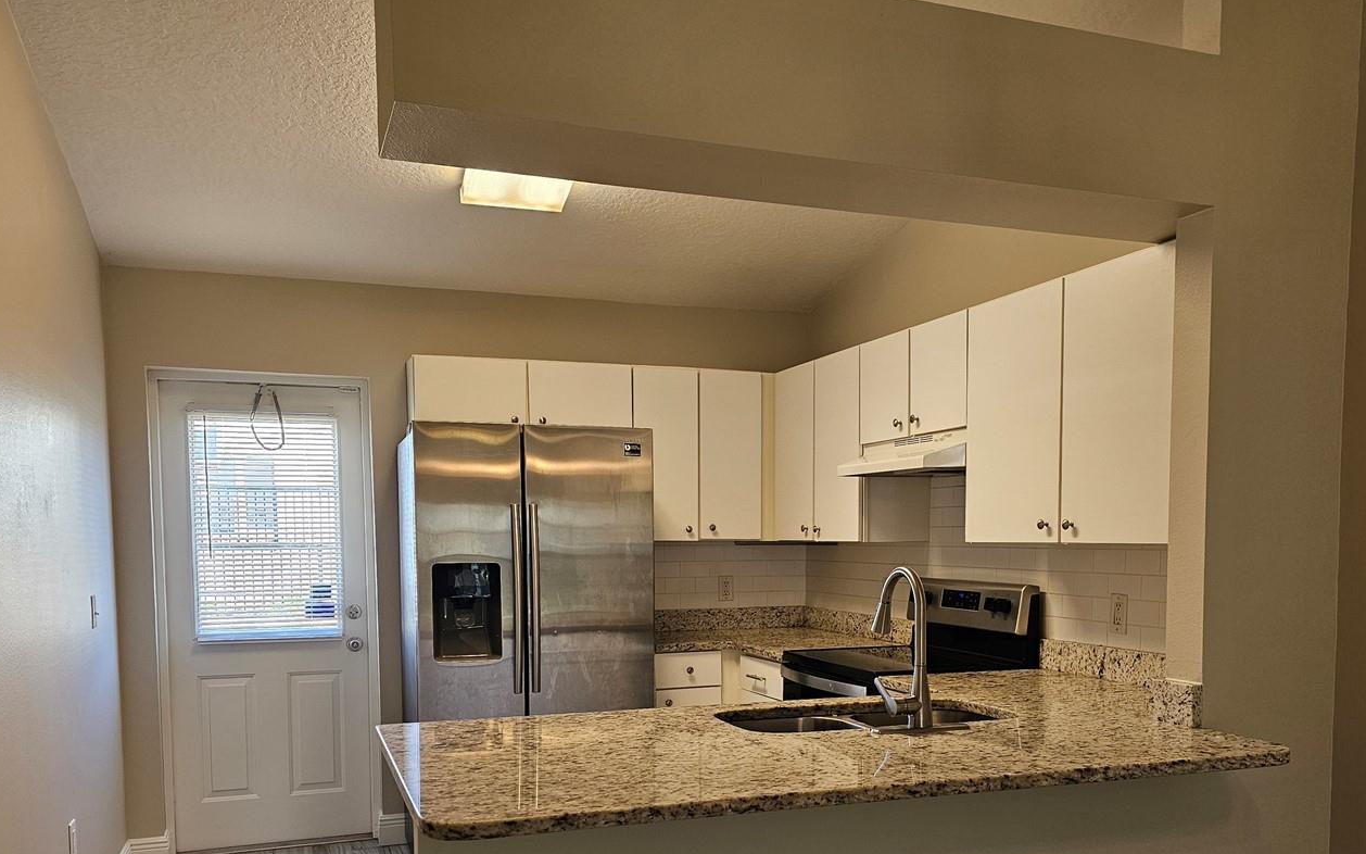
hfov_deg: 61.1
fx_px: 1154
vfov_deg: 39.6
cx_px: 750
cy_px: 629
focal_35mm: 31
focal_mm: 6.3
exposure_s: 1/120
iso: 160
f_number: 1.7
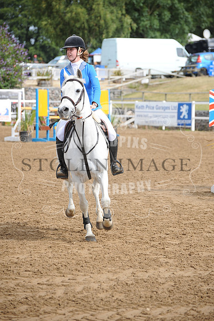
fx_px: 1205
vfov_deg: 15.2
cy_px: 160
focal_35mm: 135
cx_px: 107
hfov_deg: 10.1
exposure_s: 1/1000
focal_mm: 135
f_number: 5.6
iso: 320
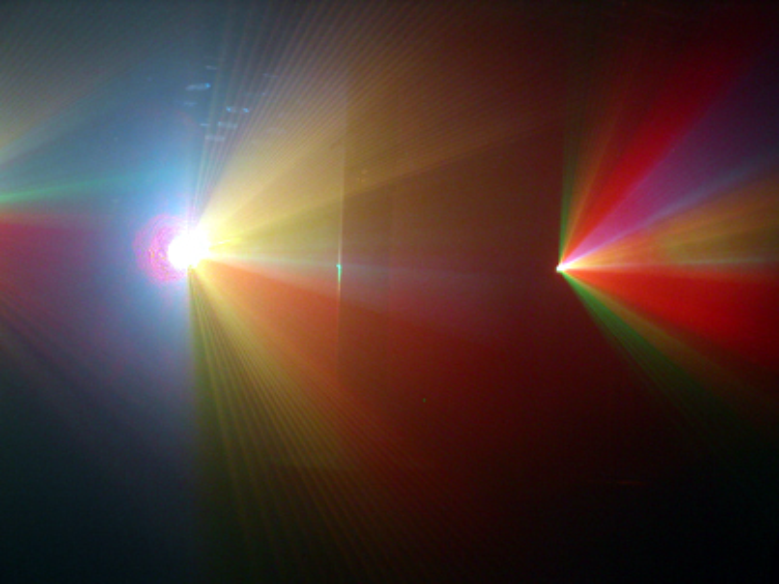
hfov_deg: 49.0
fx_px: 855
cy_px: 292
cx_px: 390
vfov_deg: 37.7
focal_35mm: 38
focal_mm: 7.8
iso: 200
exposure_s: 1/3
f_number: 2.8
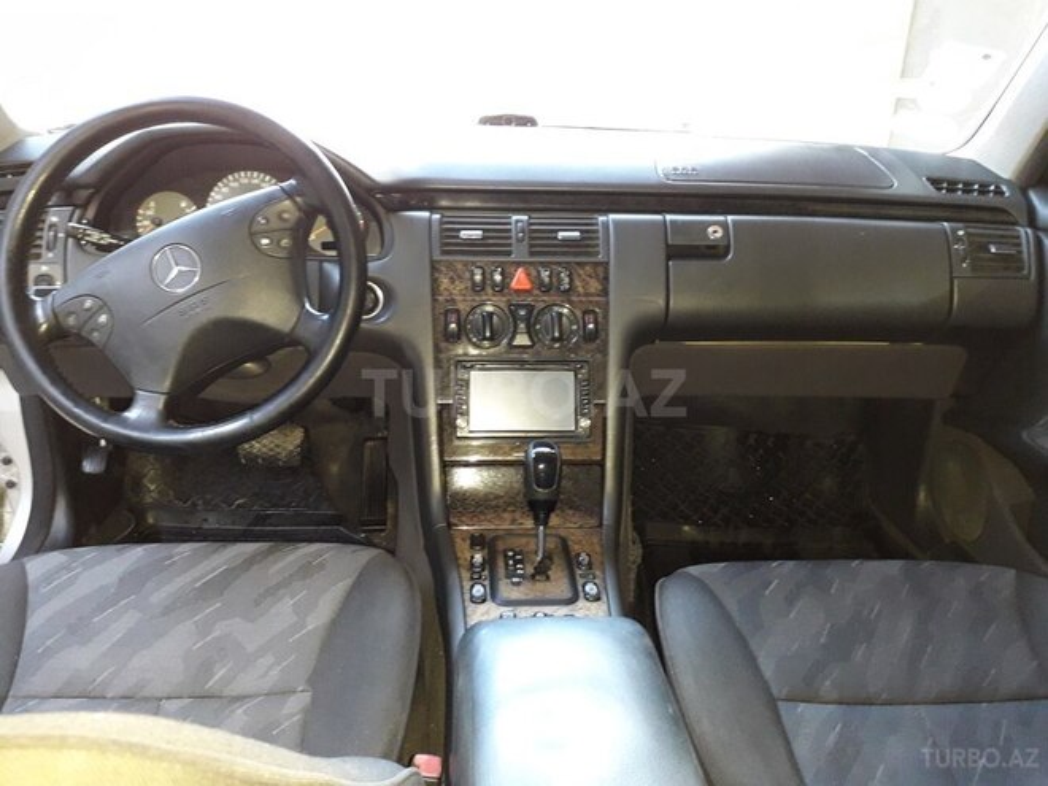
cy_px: 393
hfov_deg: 65.3
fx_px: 817
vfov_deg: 51.4
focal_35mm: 27
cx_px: 524
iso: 250
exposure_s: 1/25
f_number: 1.9
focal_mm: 3.6
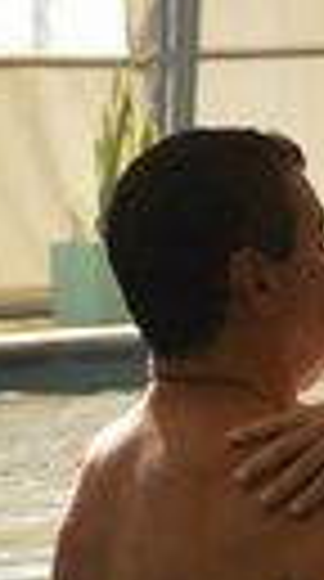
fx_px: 5992
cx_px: 306
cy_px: 139
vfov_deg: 5.5
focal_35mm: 390
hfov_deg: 3.1
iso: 200
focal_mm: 40
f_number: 5.3
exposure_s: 1/320
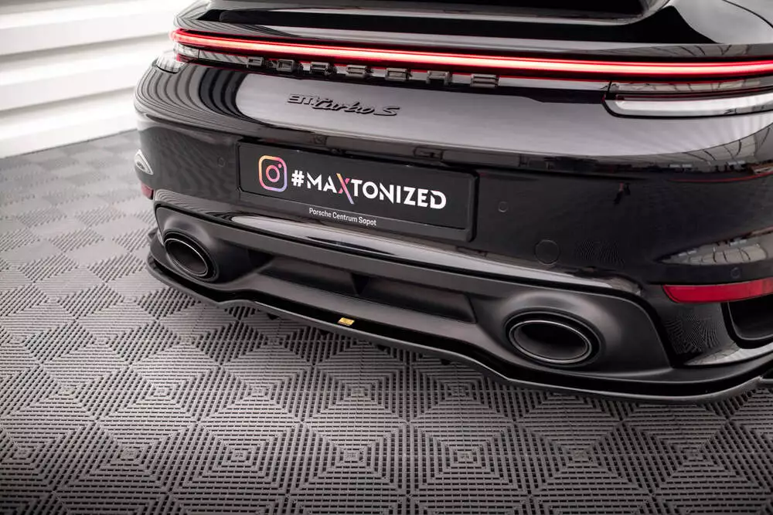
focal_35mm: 36
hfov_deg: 53.4
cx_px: 381
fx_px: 769
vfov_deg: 37.1
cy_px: 257
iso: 1250
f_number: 2.2
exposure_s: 1/125
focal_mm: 35
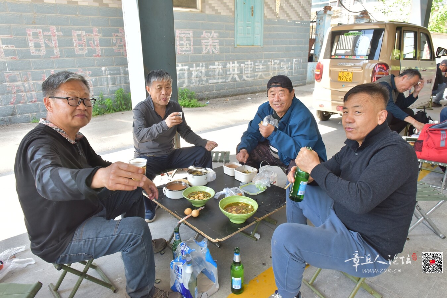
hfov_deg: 73.7
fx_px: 298
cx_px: 224
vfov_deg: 53.2
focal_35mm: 24
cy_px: 149
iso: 1000
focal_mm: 24
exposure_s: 1/160
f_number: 8
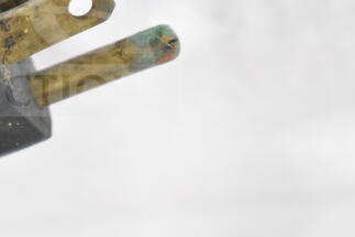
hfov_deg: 13.1
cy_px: 29
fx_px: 1537
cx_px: 54
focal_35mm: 156
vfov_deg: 8.8
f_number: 5.6
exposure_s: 1/100
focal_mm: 55
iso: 8000
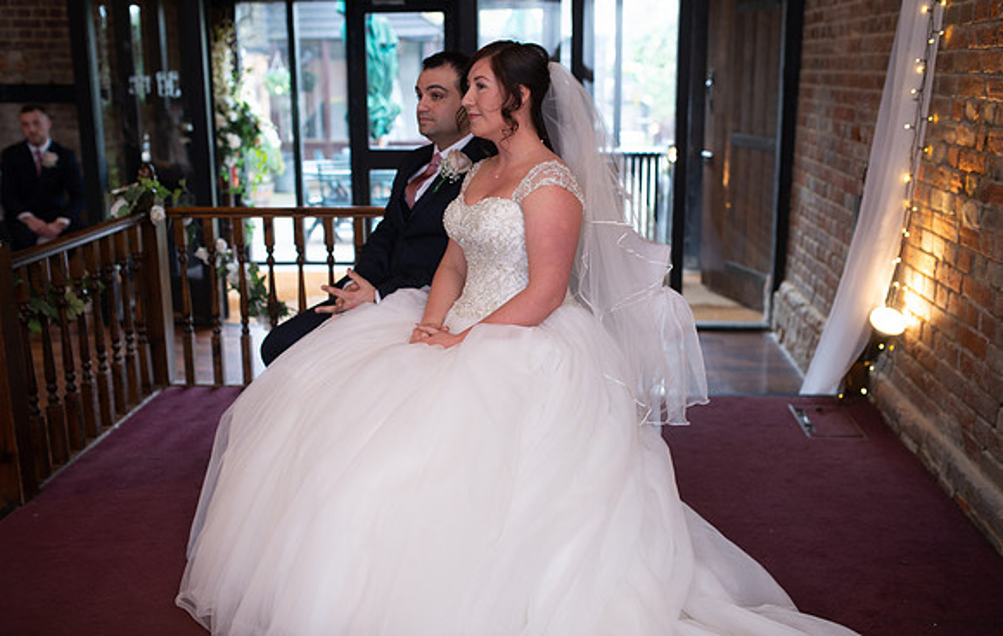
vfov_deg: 34.3
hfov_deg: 51.9
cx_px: 476
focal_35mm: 38
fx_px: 1030
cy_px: 288
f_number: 2.5
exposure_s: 1/125
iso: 320
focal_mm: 35
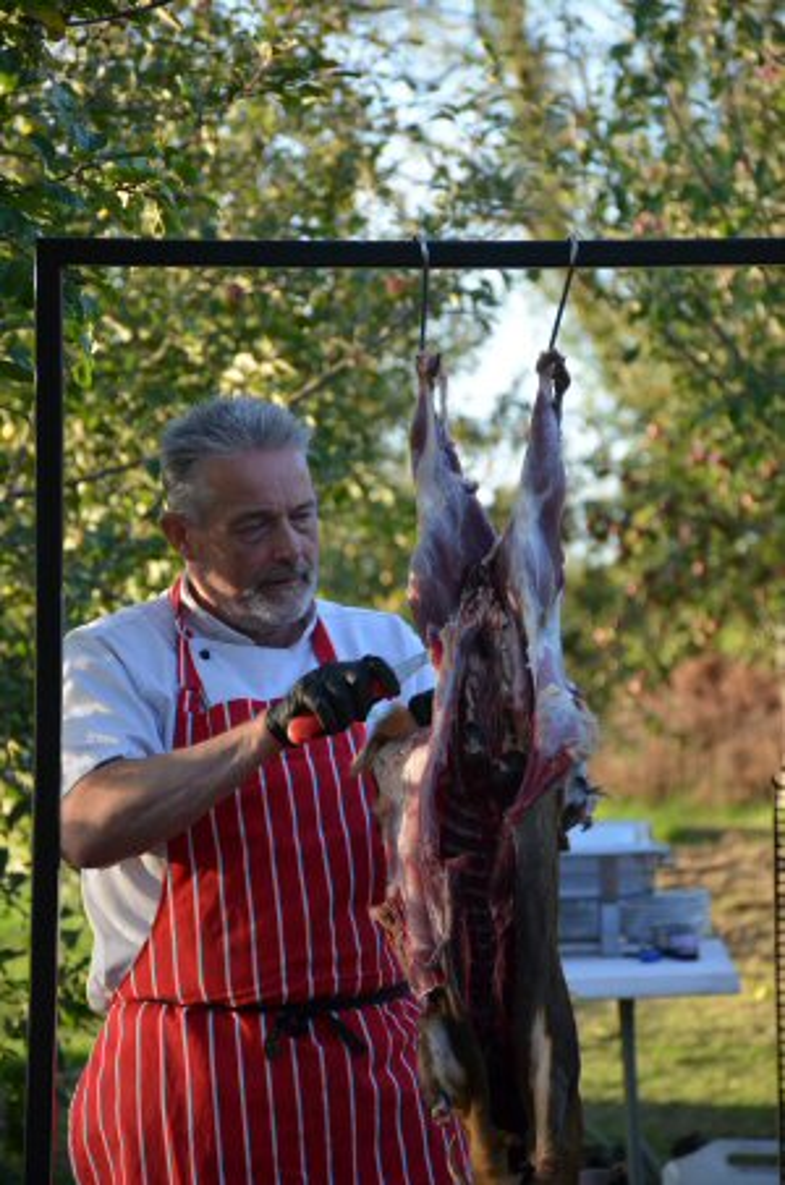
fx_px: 5717
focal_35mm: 174
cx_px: 392
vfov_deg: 11.8
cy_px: 592
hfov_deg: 7.9
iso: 450
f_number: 5.6
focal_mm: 116
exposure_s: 1/250
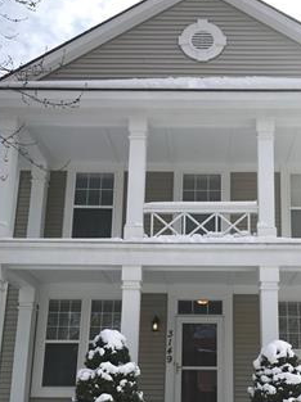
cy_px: 290
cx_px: 199
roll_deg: -0.2
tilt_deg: +13.6
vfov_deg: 42.8
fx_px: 500
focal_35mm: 43
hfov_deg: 33.3
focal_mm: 3.99
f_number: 1.8
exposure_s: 1/1408
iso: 20
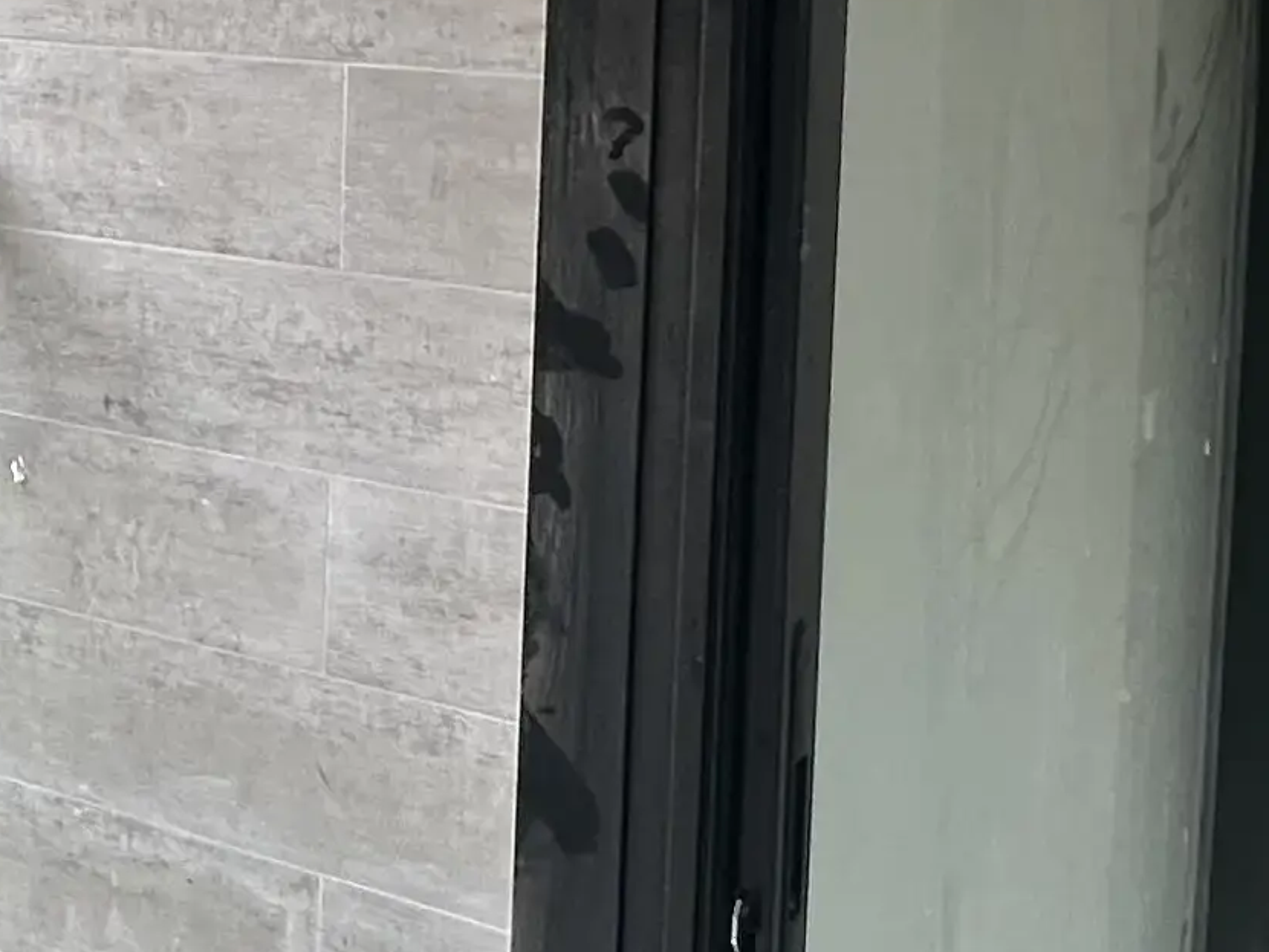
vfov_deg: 20.9
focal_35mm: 68
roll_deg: -0.2
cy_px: 14
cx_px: -657
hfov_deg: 22.9
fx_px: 2494
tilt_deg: -3.7
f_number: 2.2
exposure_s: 1/233
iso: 40
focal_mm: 2.22
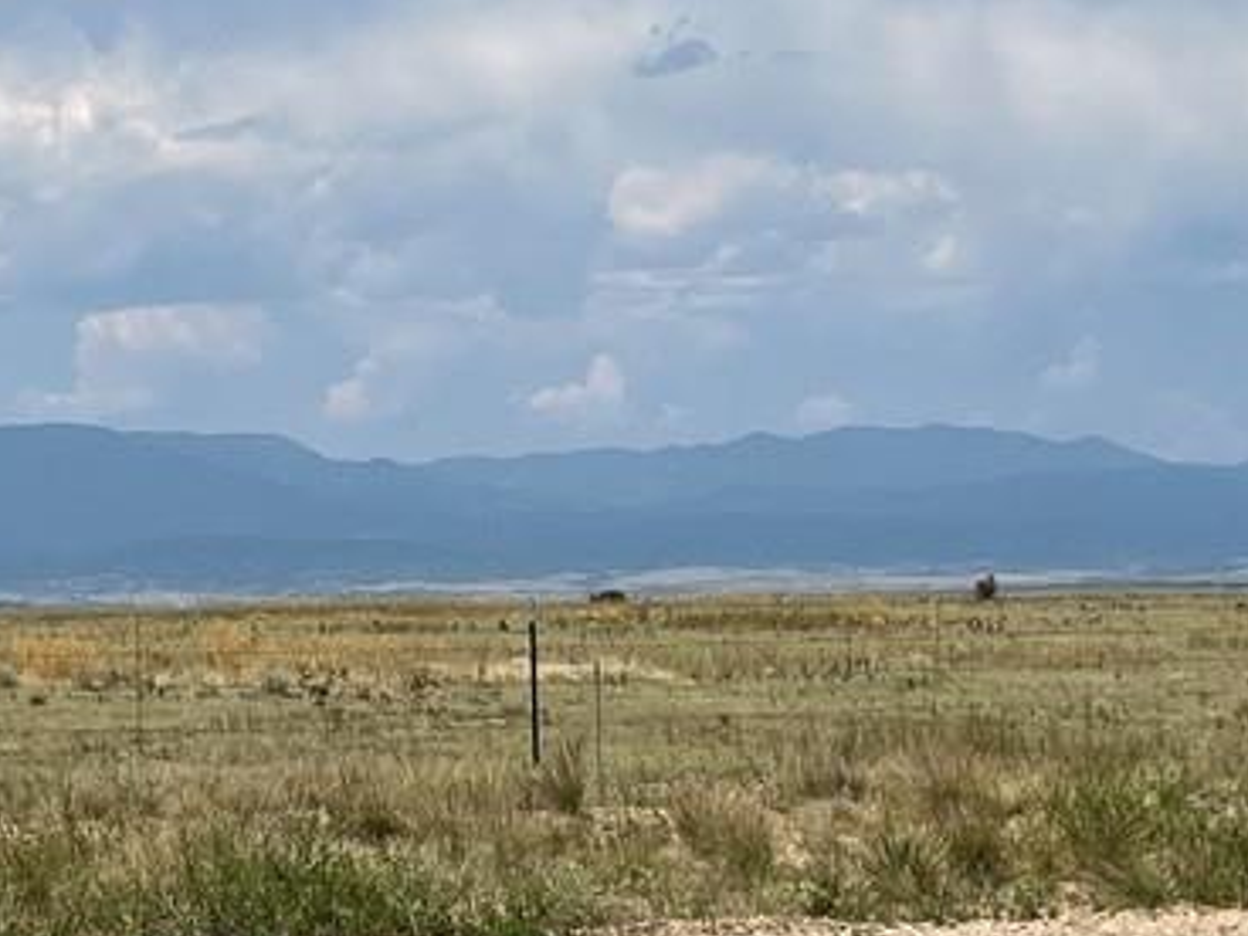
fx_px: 4074
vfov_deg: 13.1
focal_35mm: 113
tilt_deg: +0.5
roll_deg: +1.9
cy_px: 566
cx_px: 288
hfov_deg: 17.3
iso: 50
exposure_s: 1/8403
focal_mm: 5.1
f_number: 1.6
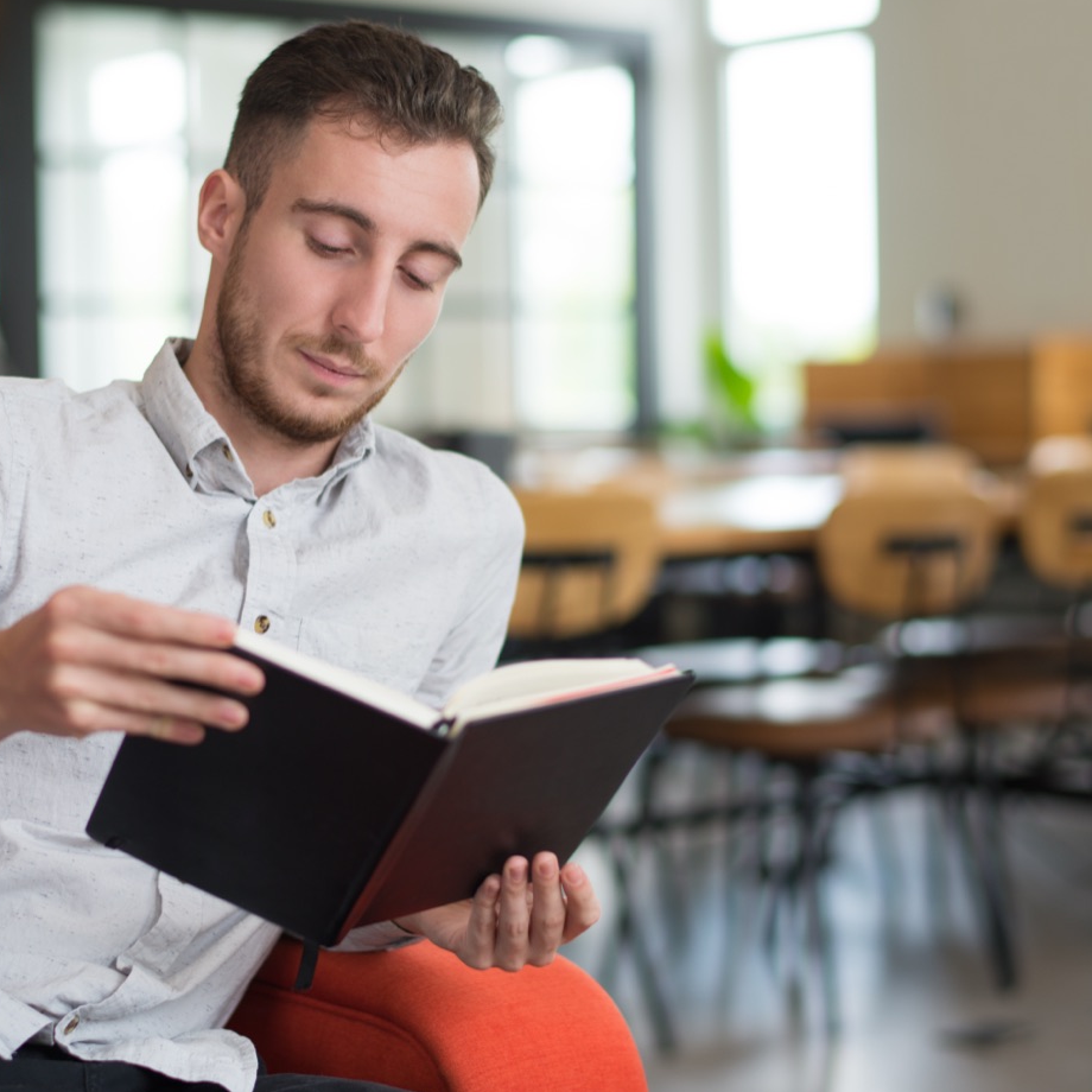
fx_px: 2677
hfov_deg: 23.0
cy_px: 541
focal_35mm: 75
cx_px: 386
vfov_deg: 23.1
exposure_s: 1/200
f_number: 2
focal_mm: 58
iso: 100
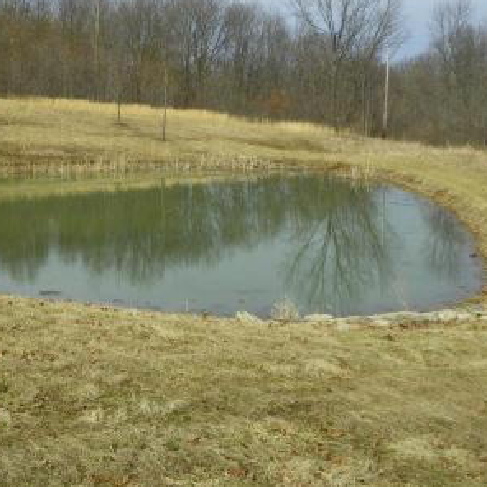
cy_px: 156
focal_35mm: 52
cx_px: 90
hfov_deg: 31.8
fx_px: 828
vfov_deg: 32.5
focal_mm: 5.3
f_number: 5.6
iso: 64
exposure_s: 1/400
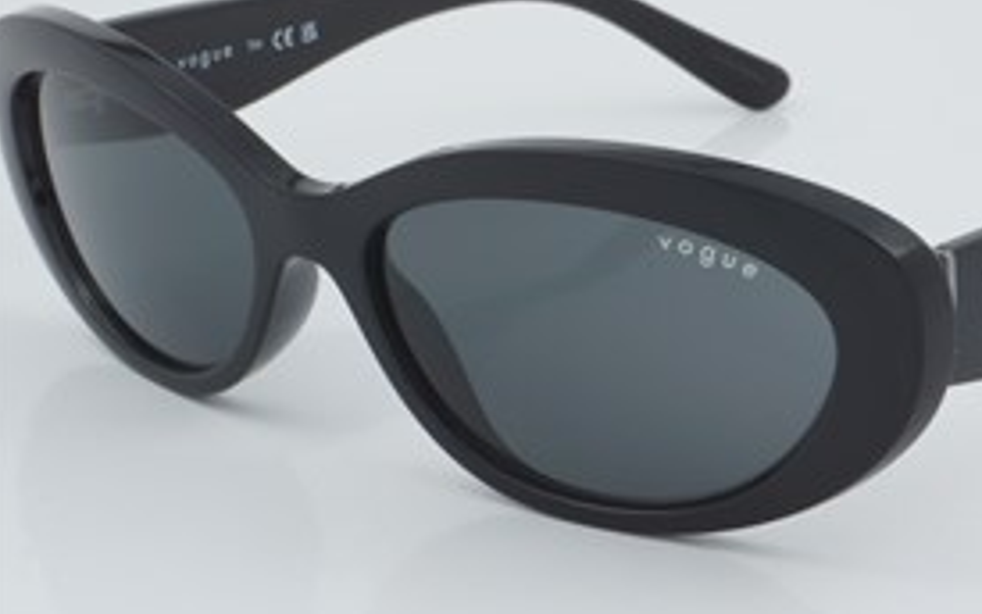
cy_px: 228
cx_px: 696
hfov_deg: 18.7
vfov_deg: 11.8
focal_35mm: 111
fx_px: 2971
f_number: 32
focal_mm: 50
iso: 100
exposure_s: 1/3
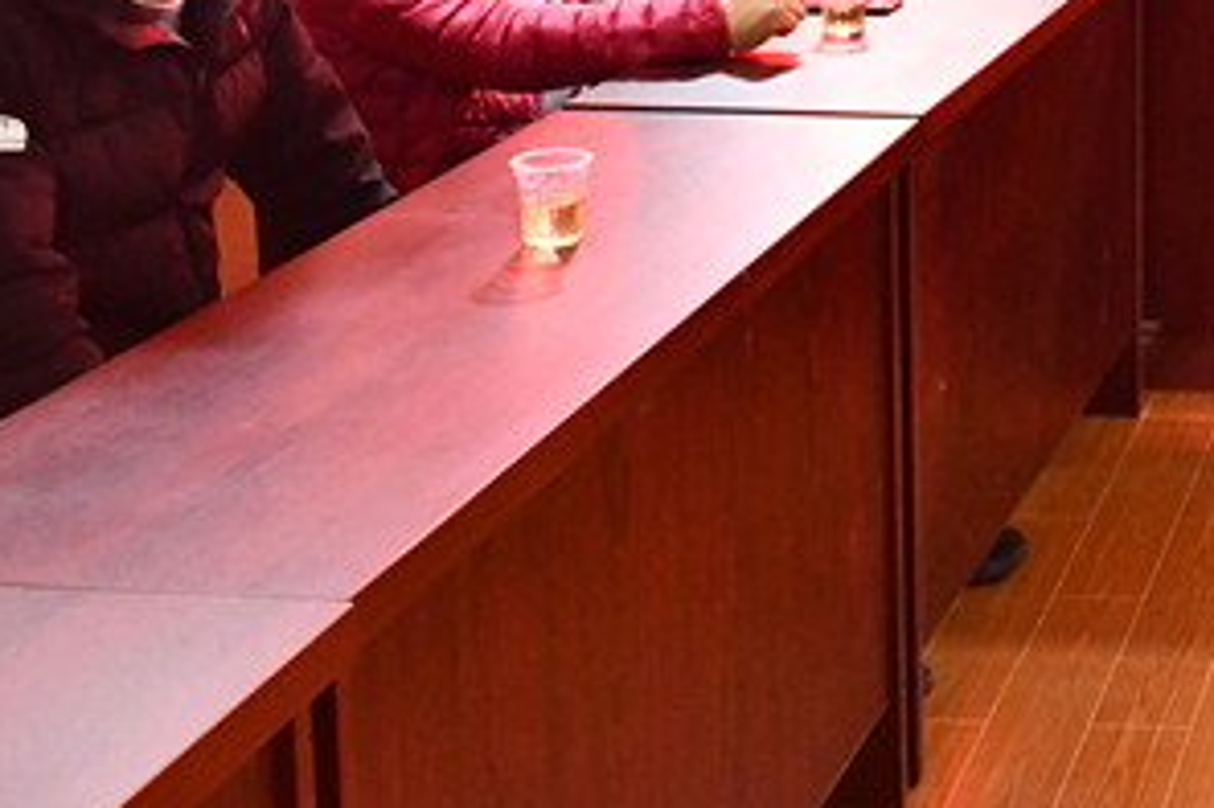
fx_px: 2460
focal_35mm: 73
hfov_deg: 24.4
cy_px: -256
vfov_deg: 17.4
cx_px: 1559
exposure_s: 1/30
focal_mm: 18
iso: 5600
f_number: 7.1
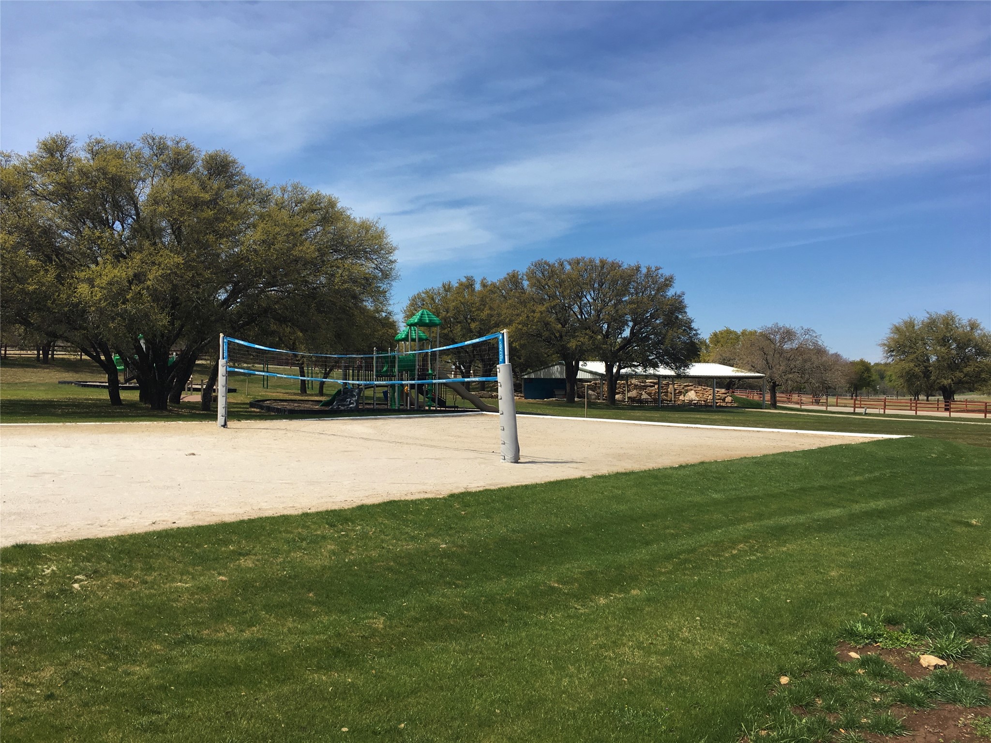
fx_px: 830
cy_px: 372
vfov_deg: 48.2
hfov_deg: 61.7
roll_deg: -0.3
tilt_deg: +2.8
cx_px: 496
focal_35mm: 29
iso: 25
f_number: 2.2
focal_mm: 4.15
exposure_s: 1/1508
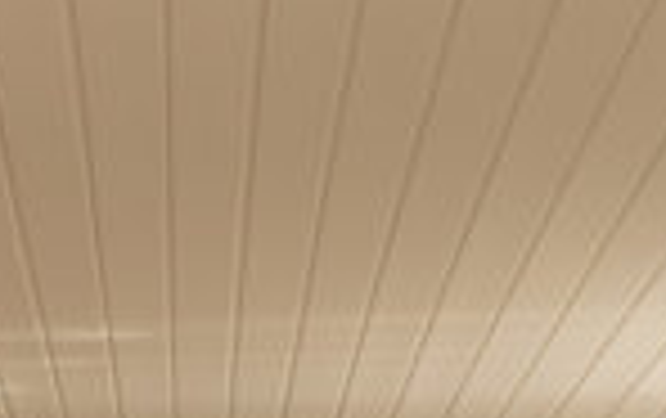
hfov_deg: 12.5
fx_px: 2999
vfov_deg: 7.3
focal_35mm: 165
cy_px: 1108
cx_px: 9
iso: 400
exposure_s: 1/20
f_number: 10
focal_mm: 30
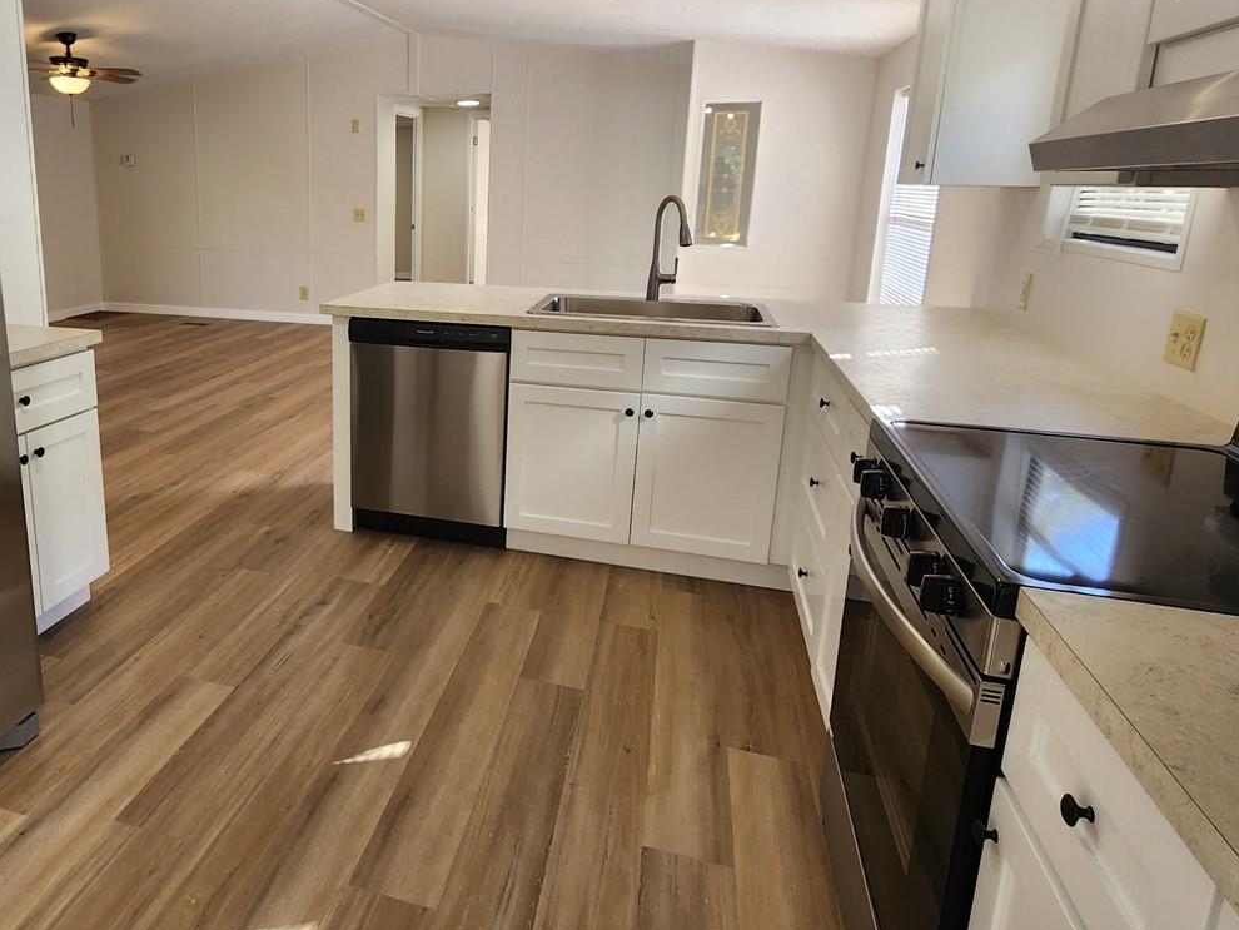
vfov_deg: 62.8
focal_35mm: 21
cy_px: 364
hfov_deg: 76.6
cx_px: 419
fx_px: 752
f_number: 2.2
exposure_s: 1/60
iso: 64
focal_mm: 2.2
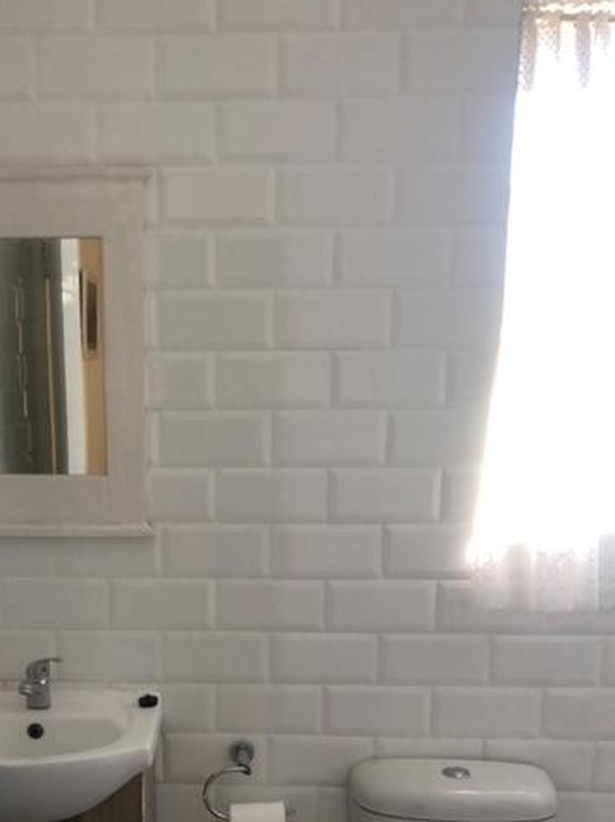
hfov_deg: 30.6
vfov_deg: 39.4
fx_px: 1115
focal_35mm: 47
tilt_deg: -11.5
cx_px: 202
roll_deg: +0.1
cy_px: 617
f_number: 1.8
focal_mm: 4
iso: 125
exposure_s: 1/60
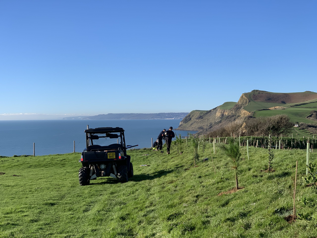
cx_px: 158
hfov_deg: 36.8
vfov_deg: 28.0
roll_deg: +0.6
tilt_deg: +0.5
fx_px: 476
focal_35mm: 52
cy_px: 119
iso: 16
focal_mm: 6
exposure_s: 1/1115
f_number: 2.4
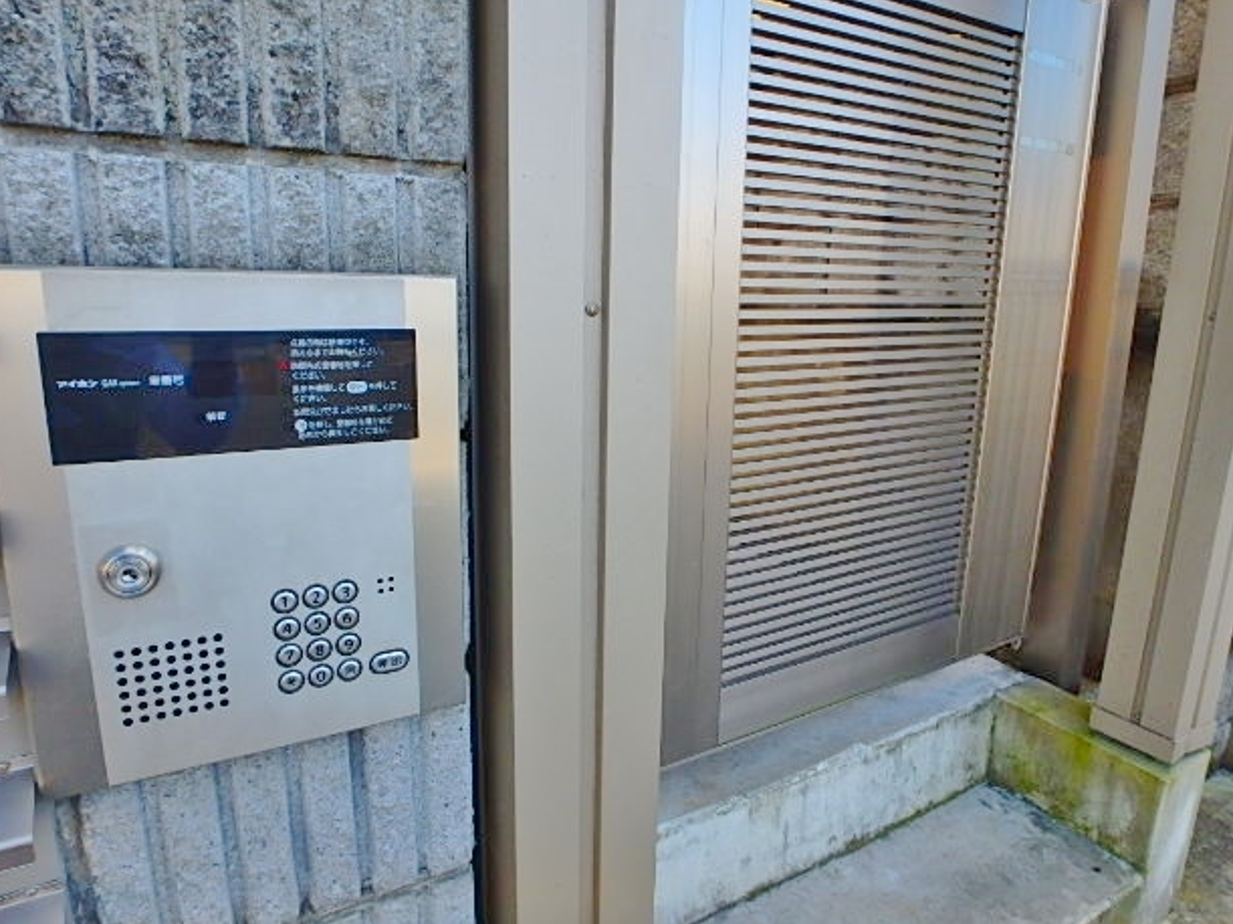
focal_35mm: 22
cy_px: 476
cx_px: 620
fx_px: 783
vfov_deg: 61.1
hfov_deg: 76.4
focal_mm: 3.7
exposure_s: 1/200
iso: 125
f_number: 3.5
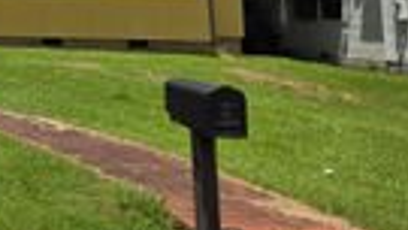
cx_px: -257
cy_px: -174
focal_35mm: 93
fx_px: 1006
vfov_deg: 12.0
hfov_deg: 19.1
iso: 64
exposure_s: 1/7944
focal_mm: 6.3
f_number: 1.7
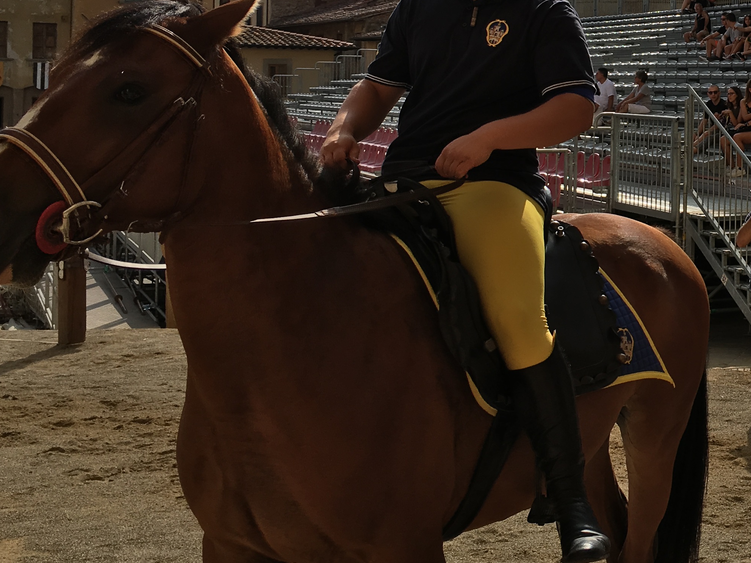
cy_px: 87
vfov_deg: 24.3
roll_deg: -1.1
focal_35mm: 59
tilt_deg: +0.0
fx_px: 1280
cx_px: 658
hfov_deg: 31.4
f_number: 2.2
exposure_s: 1/2262
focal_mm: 4.15
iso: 25
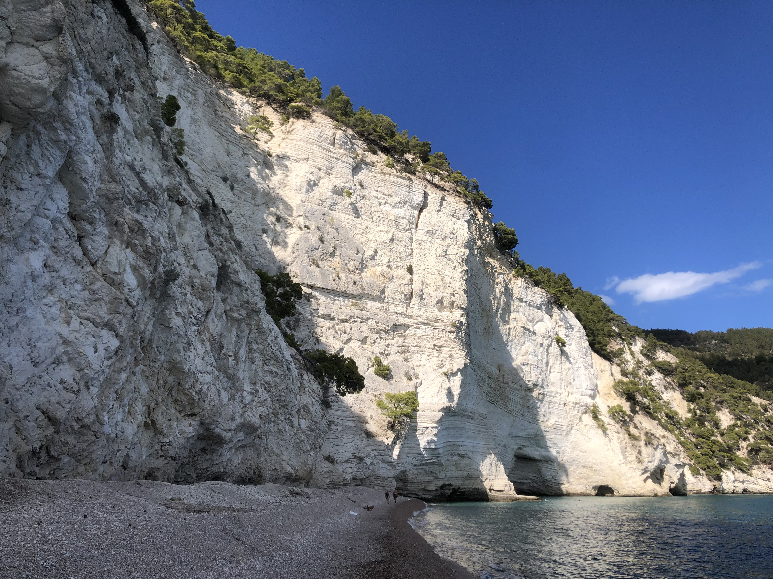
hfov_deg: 63.4
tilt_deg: +17.5
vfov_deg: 49.7
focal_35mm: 28
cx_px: 386
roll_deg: +0.9
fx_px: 625
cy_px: 290
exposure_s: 1/2667
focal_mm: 4
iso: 20
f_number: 1.8
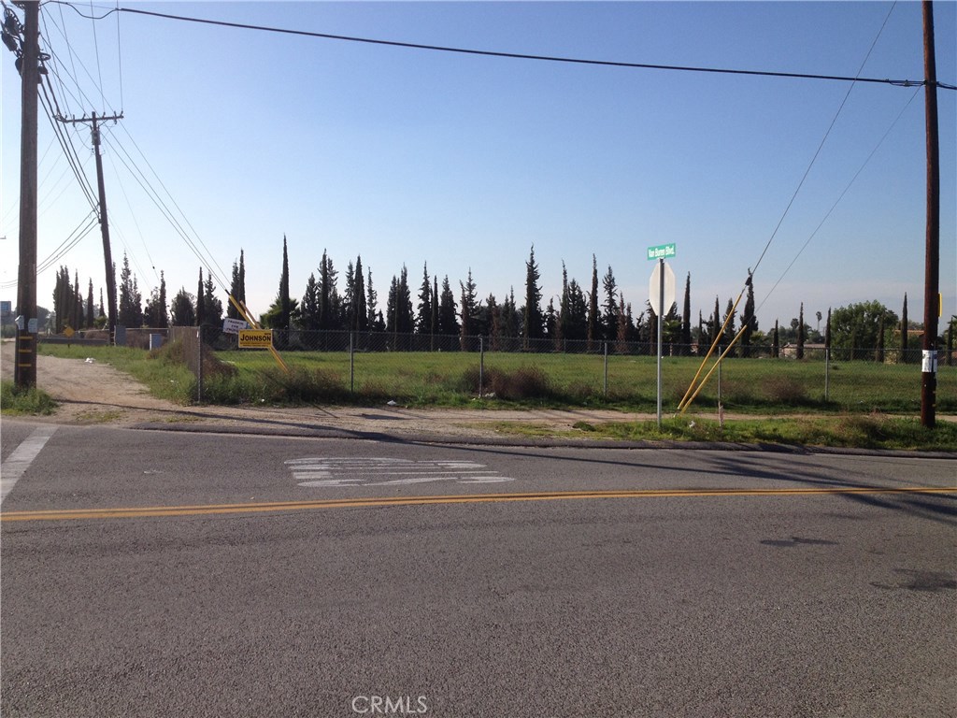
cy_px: 359
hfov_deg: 52.6
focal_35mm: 35
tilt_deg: -3.6
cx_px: 478
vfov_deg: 40.7
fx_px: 968
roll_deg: +0.7
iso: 50
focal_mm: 4.28
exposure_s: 1/2045
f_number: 2.4
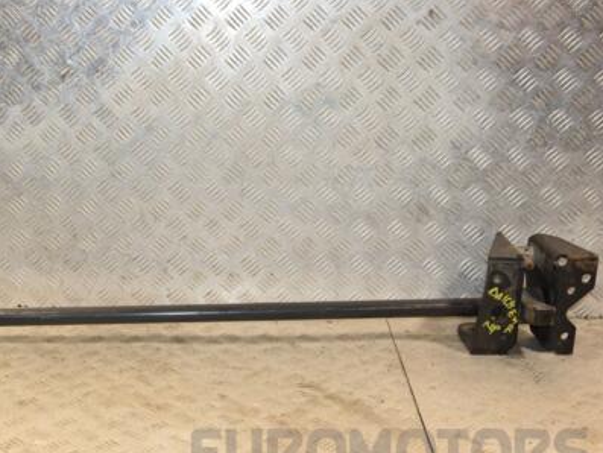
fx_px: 1063
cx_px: 163
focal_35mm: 61
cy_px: 249
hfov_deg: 31.2
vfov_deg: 24.0
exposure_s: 1/200
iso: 800
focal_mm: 28
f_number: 5.6
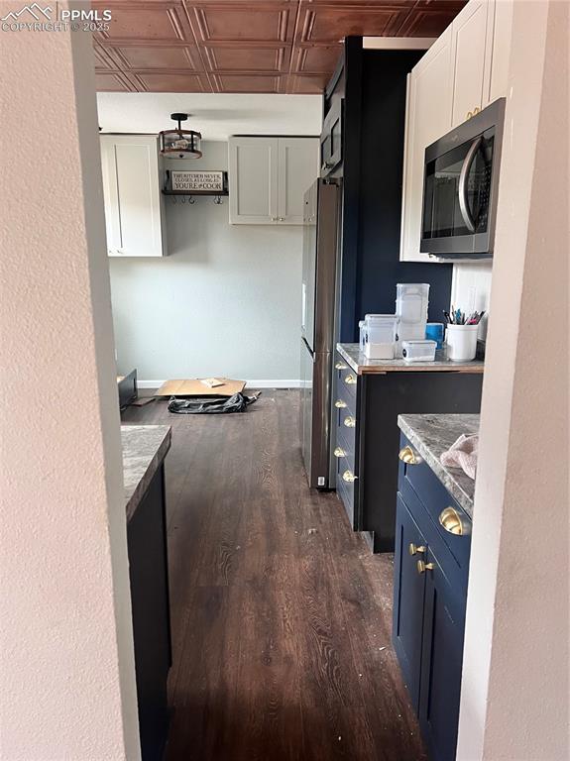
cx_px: 285
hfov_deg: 53.0
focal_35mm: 26
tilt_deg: -9.7
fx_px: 571
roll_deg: +0.5
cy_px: 380
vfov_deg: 67.3
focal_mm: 5.7
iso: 200
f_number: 1.5
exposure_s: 1/60
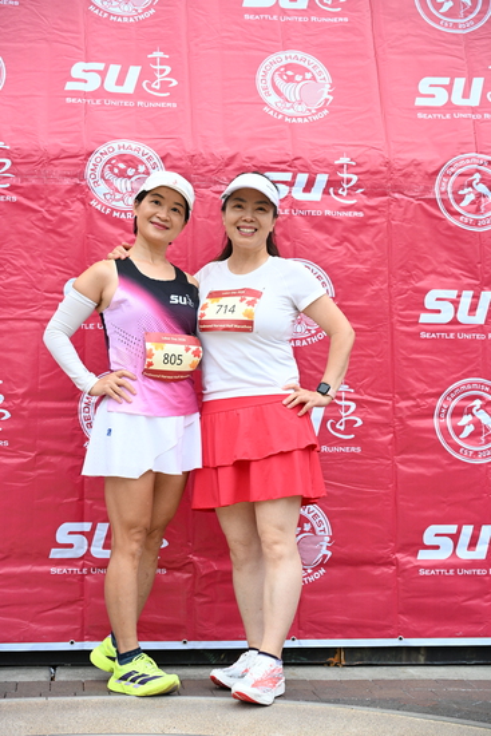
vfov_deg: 34.5
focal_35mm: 58
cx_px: 246
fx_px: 1186
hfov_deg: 23.4
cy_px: 368
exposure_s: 1/400
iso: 2000
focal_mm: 58
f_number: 4
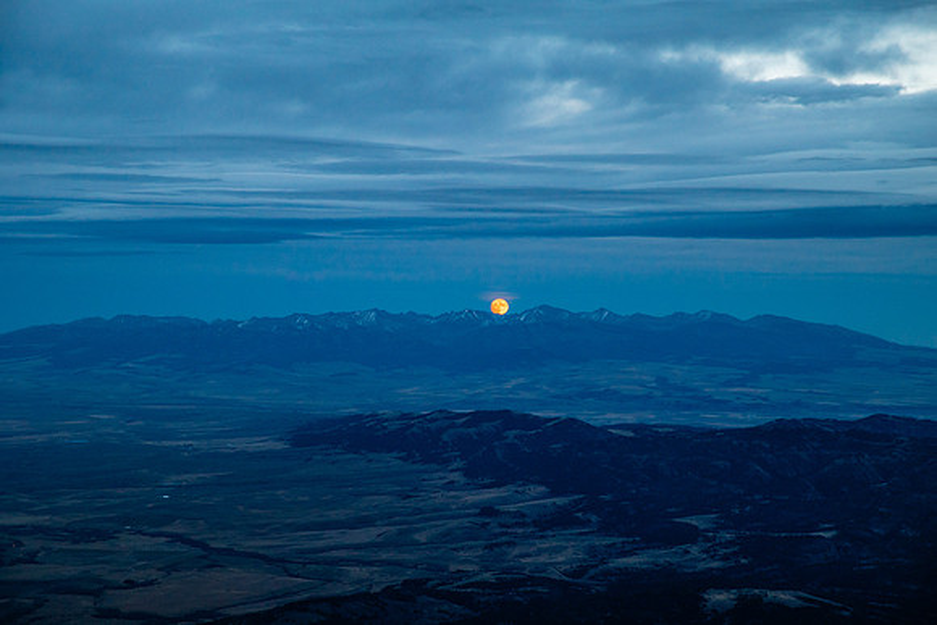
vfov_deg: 19.5
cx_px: 468
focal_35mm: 70
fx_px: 1822
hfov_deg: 28.8
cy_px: 312
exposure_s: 1/320
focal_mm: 70
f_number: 4.5
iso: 800
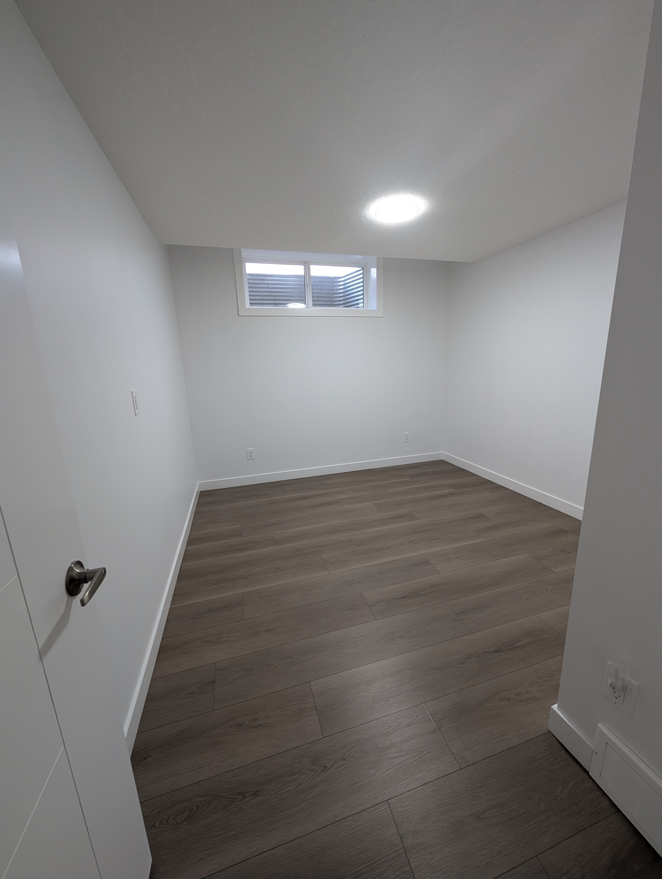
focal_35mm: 12
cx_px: 331
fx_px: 305
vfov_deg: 110.5
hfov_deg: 94.6
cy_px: 440
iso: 90
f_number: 1.7
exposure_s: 1/30.3
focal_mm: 2.02
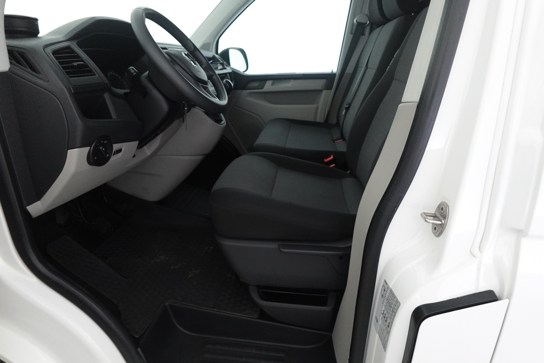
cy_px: 182
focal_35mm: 20
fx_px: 302
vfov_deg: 61.9
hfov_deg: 84.0
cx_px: 272
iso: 1600
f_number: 2
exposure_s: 1/80
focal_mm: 7.6
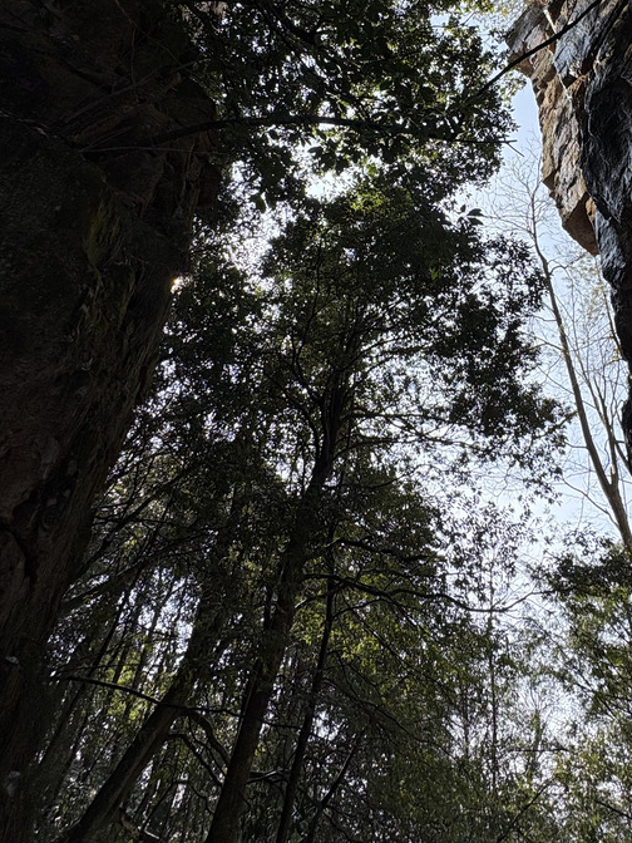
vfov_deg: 64.6
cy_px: 196
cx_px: 453
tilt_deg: +51.9
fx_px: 609
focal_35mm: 25
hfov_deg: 53.1
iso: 64
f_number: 2.2
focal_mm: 2.22
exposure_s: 1/858
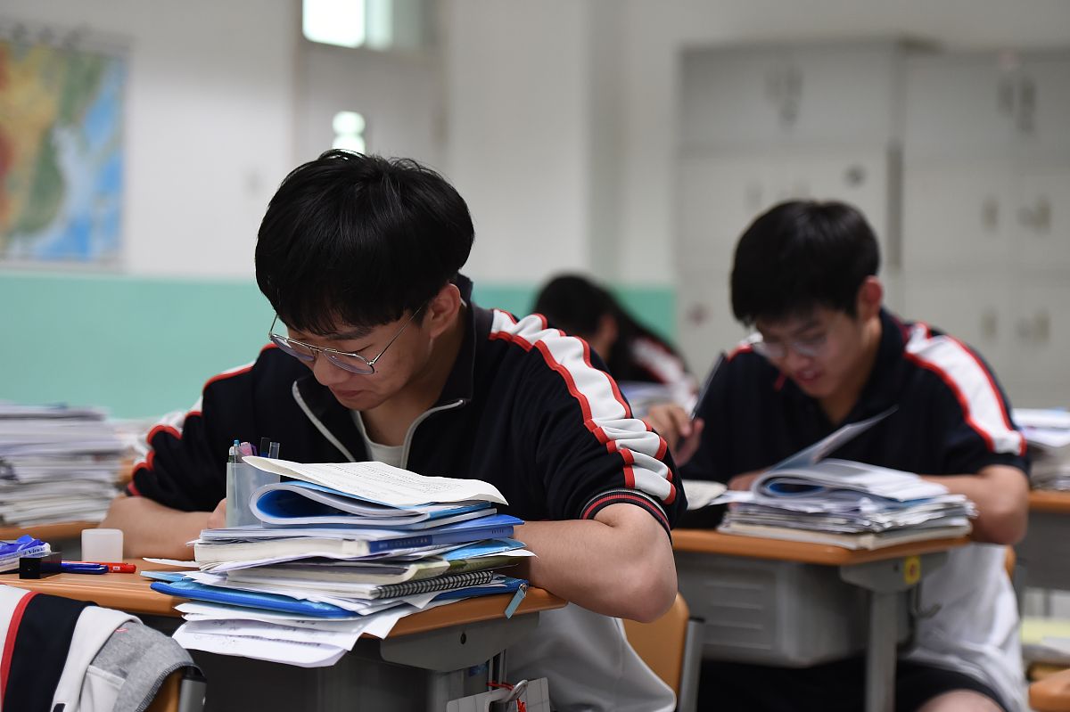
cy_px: 356
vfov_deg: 14.9
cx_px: 535
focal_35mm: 92
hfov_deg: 22.2
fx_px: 2733
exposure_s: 1/400
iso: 2500
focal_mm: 92
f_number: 2.8
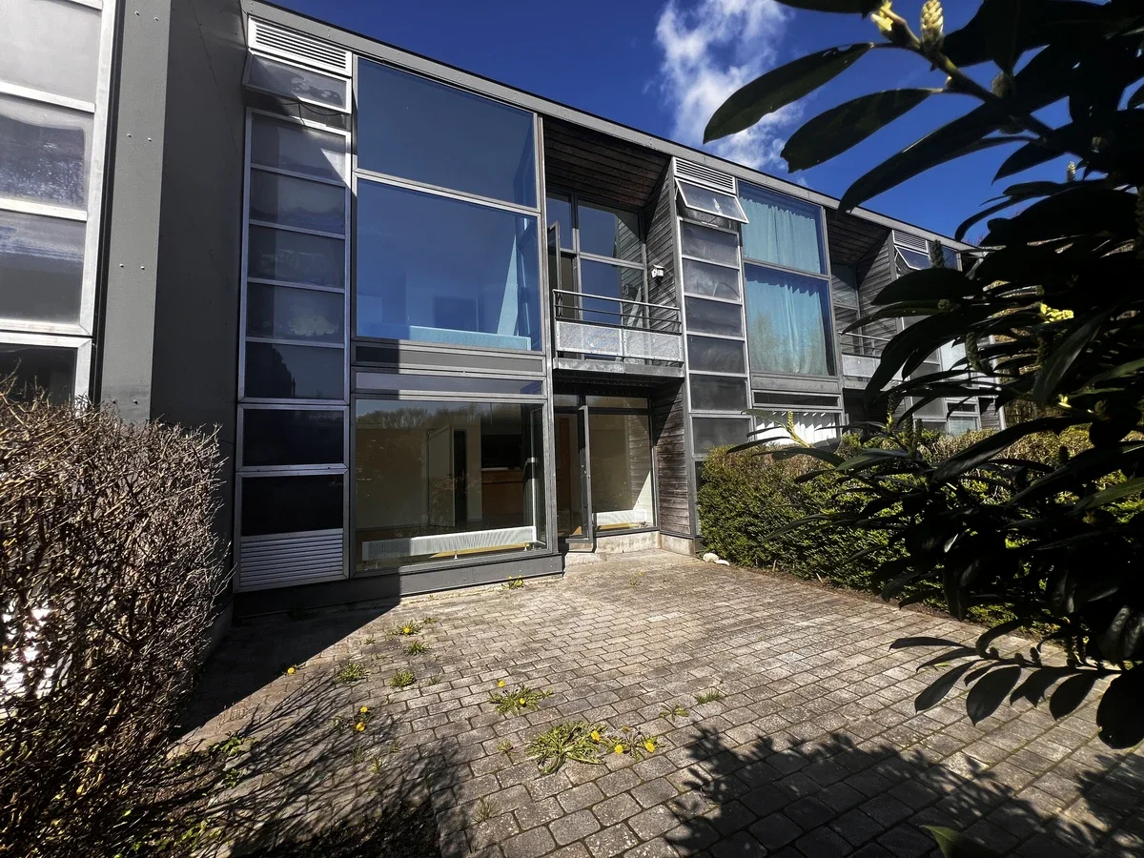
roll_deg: +1.7
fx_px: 430
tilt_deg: +5.0
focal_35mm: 13
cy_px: 429
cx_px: 572
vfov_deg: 89.9
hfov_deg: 106.2
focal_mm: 1.57
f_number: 1.8
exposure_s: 1/1155
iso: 32
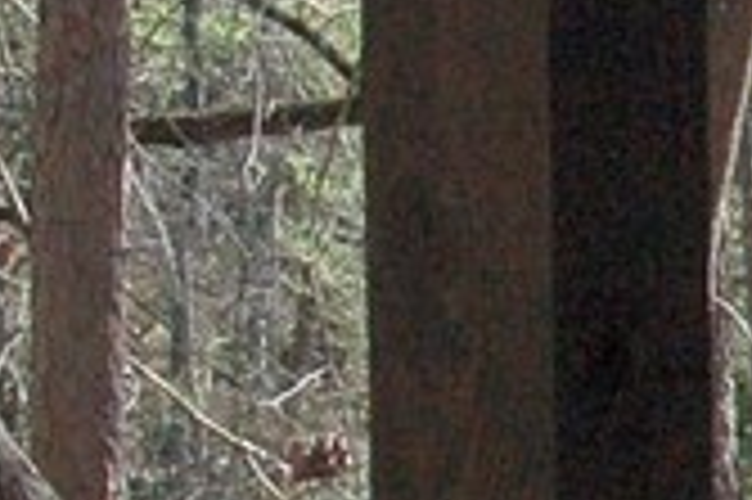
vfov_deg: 4.4
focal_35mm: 312
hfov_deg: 6.1
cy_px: 649
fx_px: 6511
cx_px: 2321
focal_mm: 32
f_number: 10
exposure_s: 1/400
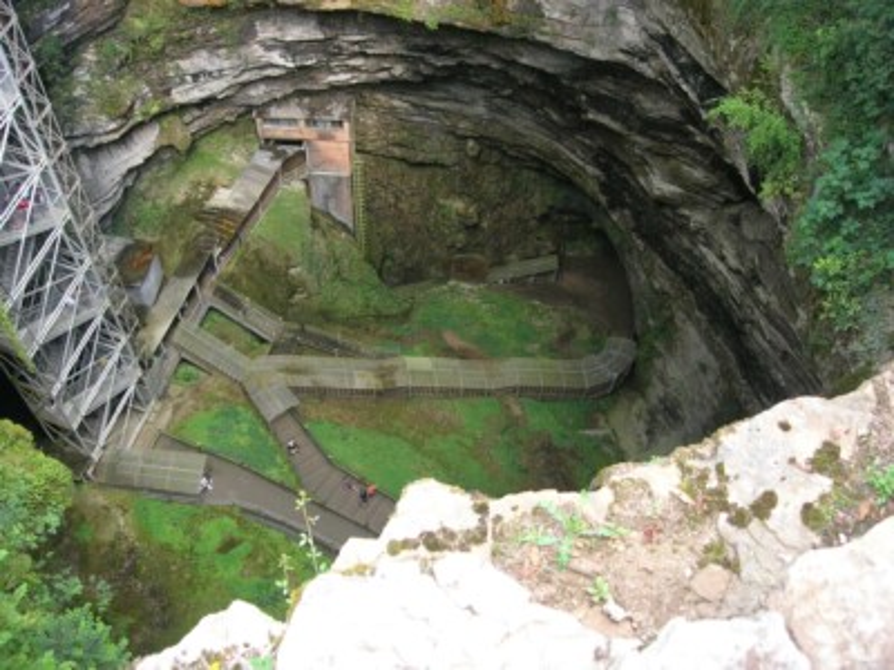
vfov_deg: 37.7
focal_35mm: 38
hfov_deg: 49.0
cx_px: 447
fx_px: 981
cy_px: 335
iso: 64
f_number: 2.8
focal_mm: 7.8
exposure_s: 1/58.7
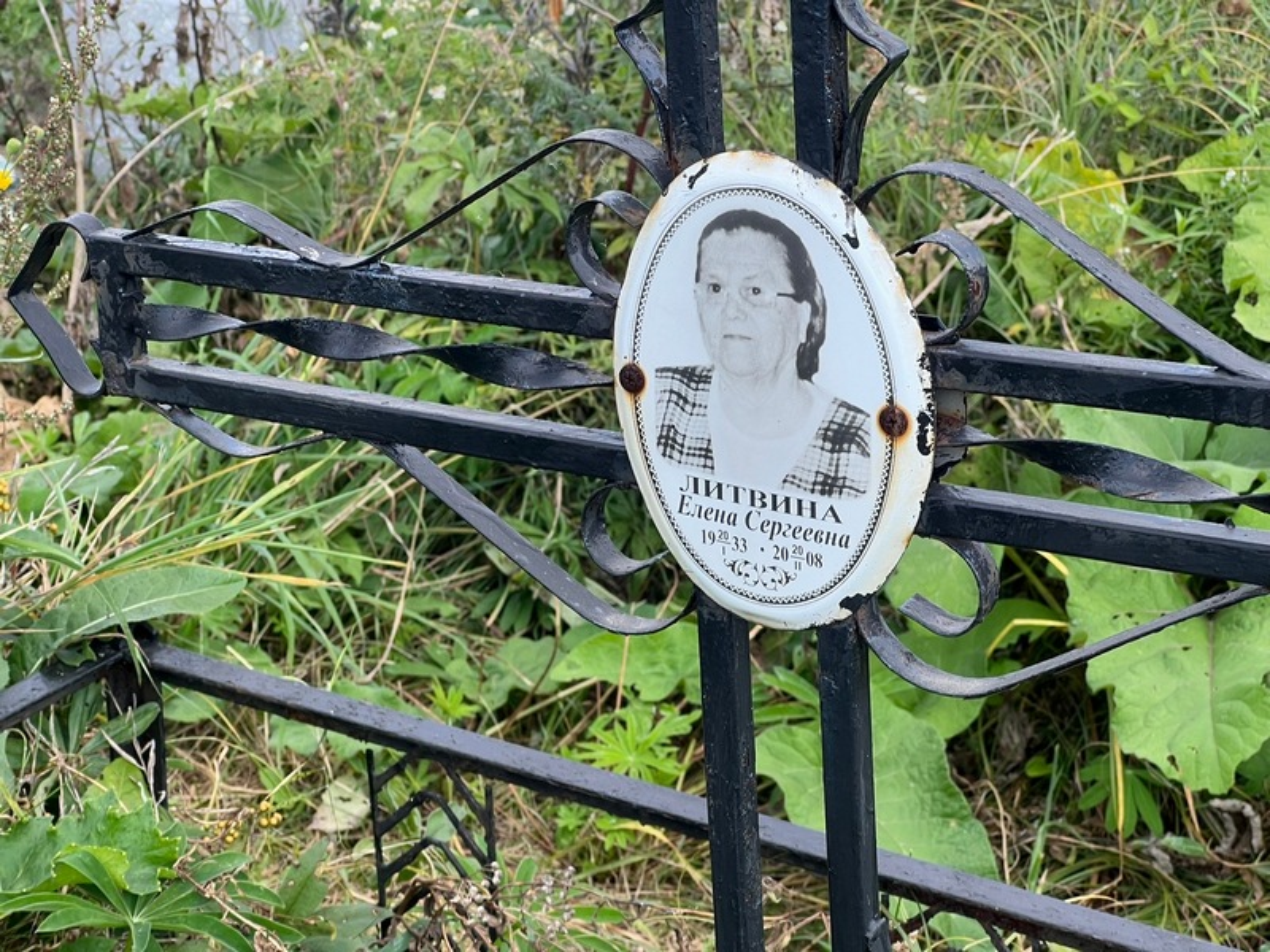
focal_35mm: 77
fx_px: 2825
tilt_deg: -18.0
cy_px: 476
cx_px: 635
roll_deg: +1.8
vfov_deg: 19.1
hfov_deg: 25.3
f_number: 2.8
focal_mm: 9
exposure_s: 1/123
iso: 32
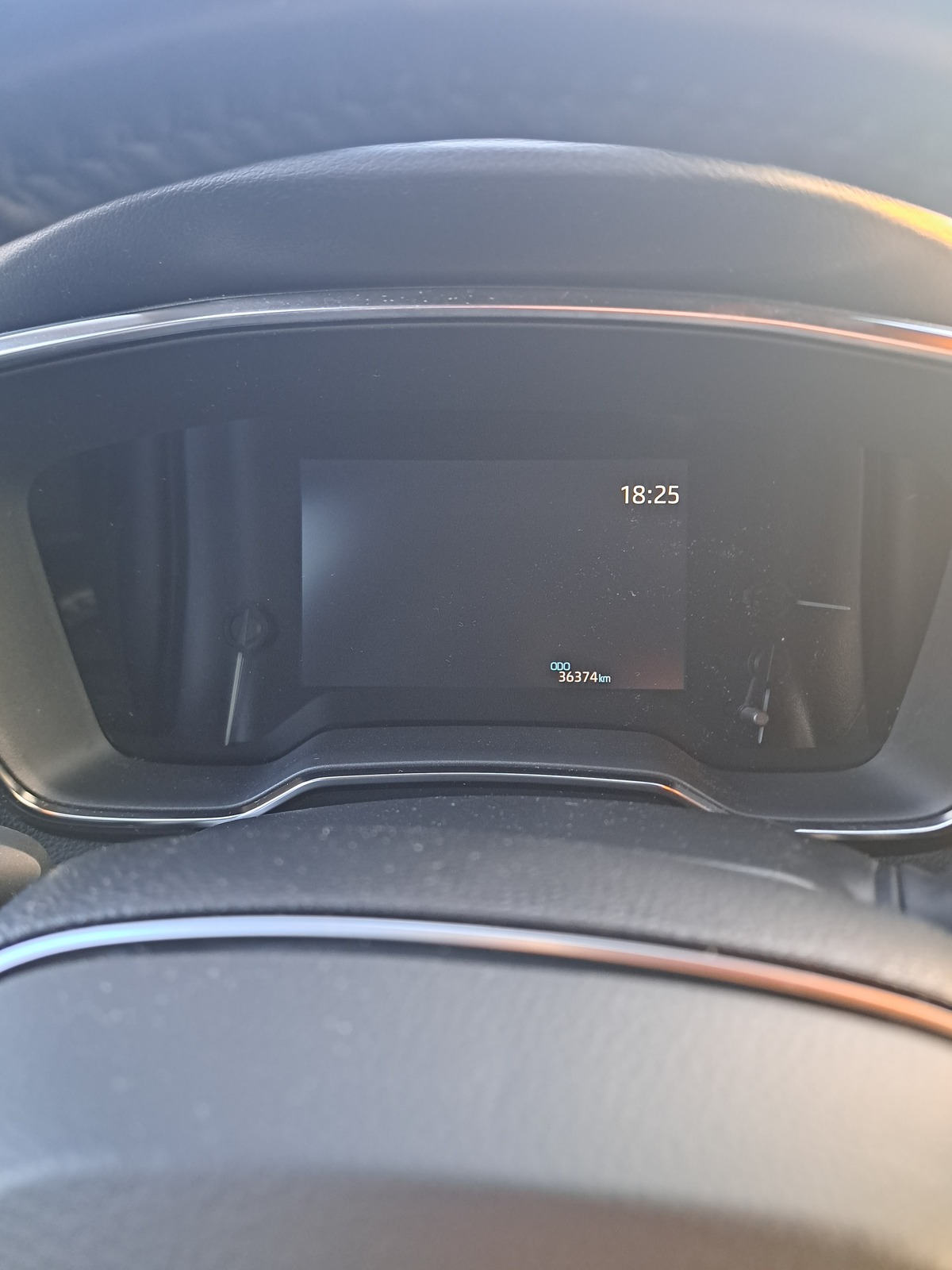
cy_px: 635
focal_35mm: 24
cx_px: 476
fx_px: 880
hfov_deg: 56.8
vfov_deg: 71.6
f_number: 1.8
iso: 500
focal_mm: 5.23
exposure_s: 1/25
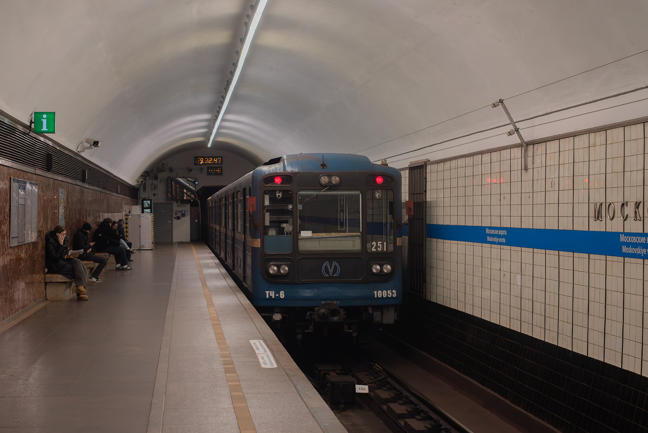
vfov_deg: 27.0
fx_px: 900
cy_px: 216
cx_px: 324
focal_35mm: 50
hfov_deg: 39.6
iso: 1600
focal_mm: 50
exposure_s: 1/320
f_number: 4.5
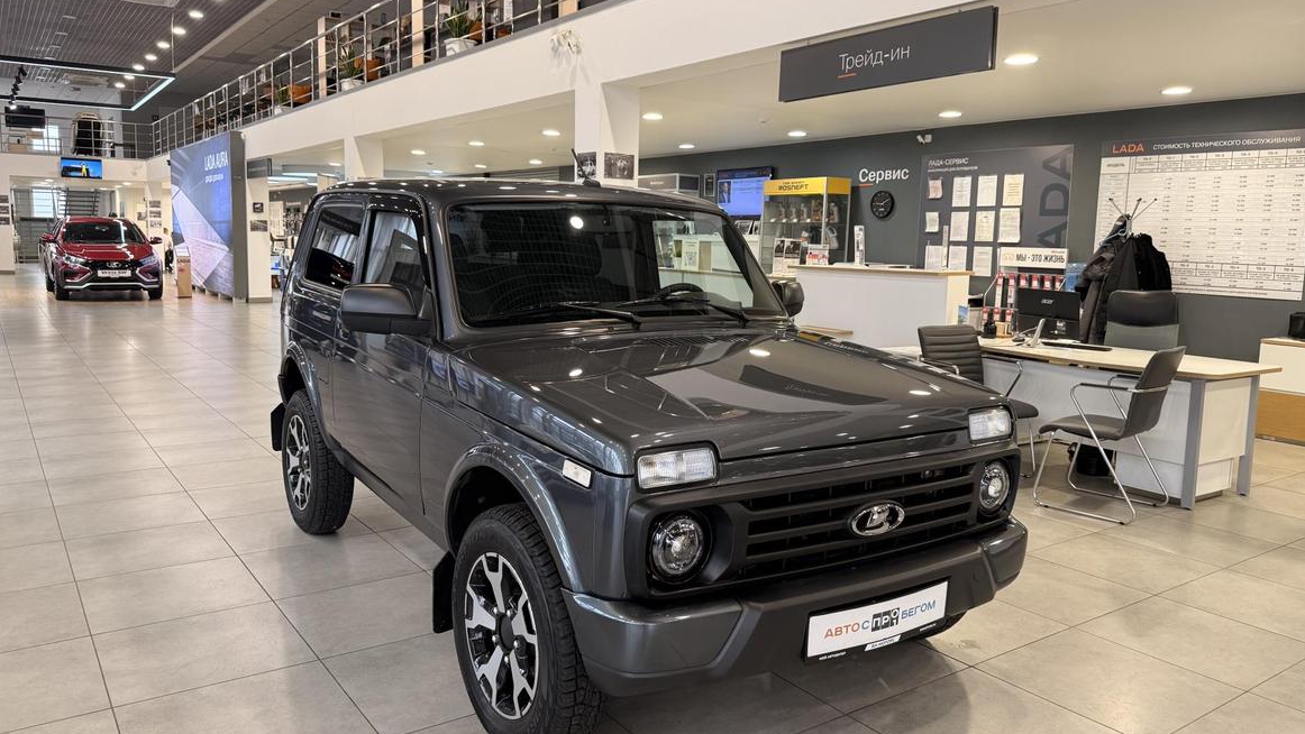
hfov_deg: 69.9
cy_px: 348
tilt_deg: -5.7
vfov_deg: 42.9
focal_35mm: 27
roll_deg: -1.0
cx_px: 647
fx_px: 934
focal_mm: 6.76
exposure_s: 1/121
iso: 200
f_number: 1.78
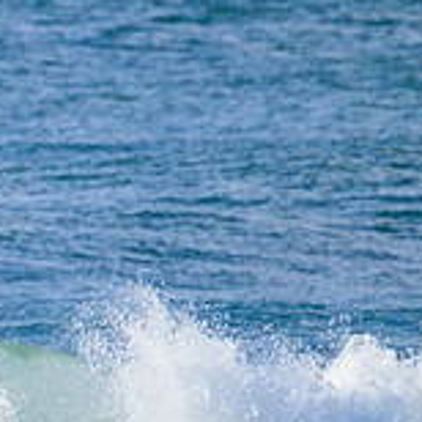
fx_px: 35419
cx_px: -364
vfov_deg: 0.7
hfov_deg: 0.7
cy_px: 393
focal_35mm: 2568
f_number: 11
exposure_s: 1/2000
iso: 1400
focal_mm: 800
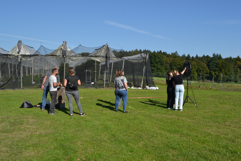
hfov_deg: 53.1
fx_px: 241
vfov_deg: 36.9
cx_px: 120
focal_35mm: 36
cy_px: 80
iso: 100
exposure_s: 1/250
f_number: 8
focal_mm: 24
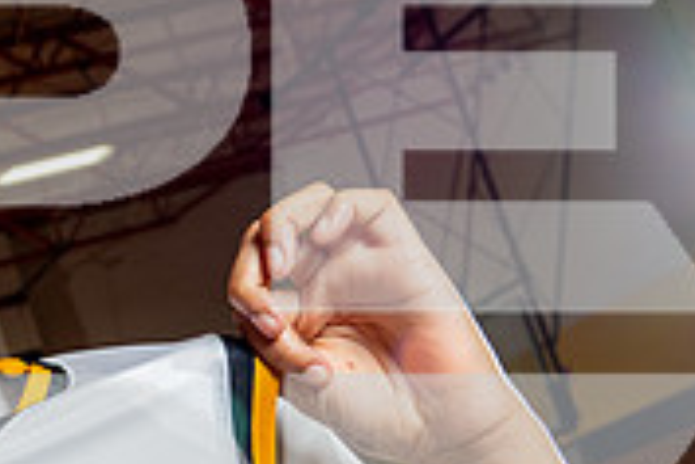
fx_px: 2008
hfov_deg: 17.9
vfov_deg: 12.8
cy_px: 574
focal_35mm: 104
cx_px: -283
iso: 800
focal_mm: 30
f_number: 8
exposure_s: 1/250
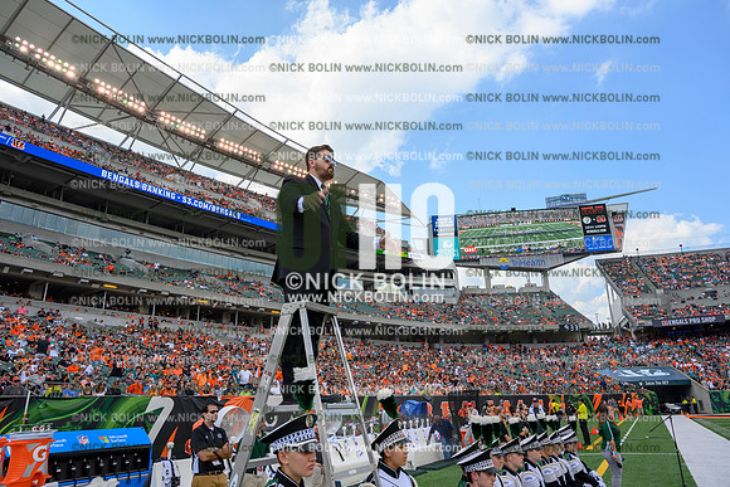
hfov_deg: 73.7
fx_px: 487
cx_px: 365
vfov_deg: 53.2
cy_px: 244
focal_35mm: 24
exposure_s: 1/125
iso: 80
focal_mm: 24
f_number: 7.1
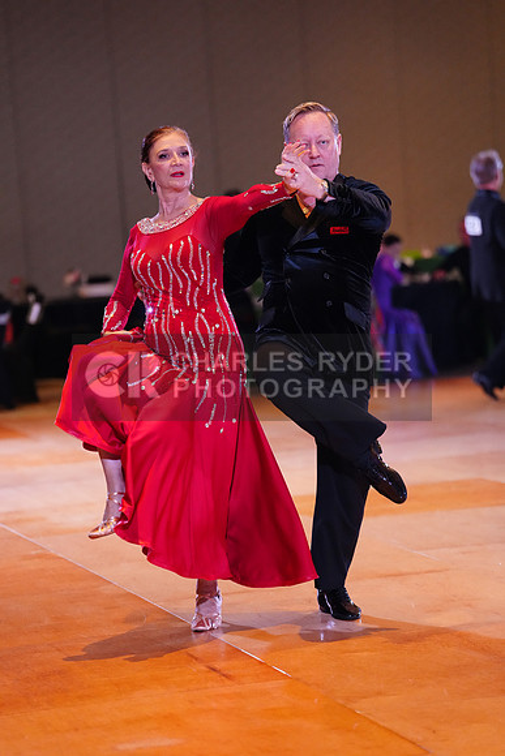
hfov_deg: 11.2
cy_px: 378
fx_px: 2586
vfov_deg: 16.6
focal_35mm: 123
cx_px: 252
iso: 5000
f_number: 2.8
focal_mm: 123
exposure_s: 1/400
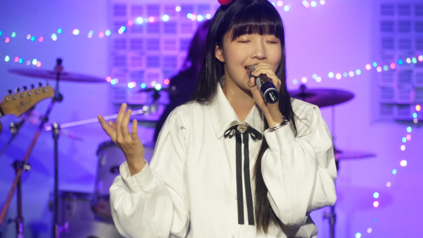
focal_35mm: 253
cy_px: 130
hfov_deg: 8.5
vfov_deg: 4.8
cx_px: 239
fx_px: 2834
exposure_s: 1/200
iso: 2500
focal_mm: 133
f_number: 5.6
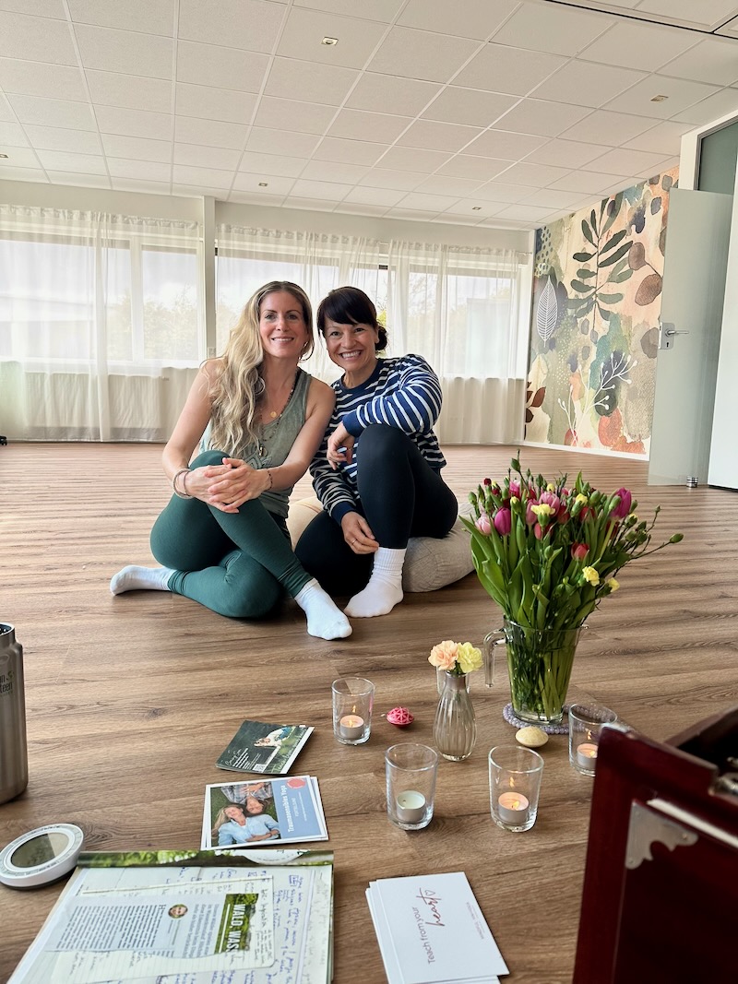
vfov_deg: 71.6
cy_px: 492
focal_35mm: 24
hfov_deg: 56.8
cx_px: 369
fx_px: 682
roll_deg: -0.4
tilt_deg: -7.2
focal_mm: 6.86
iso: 80
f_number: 1.78
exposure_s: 1/626
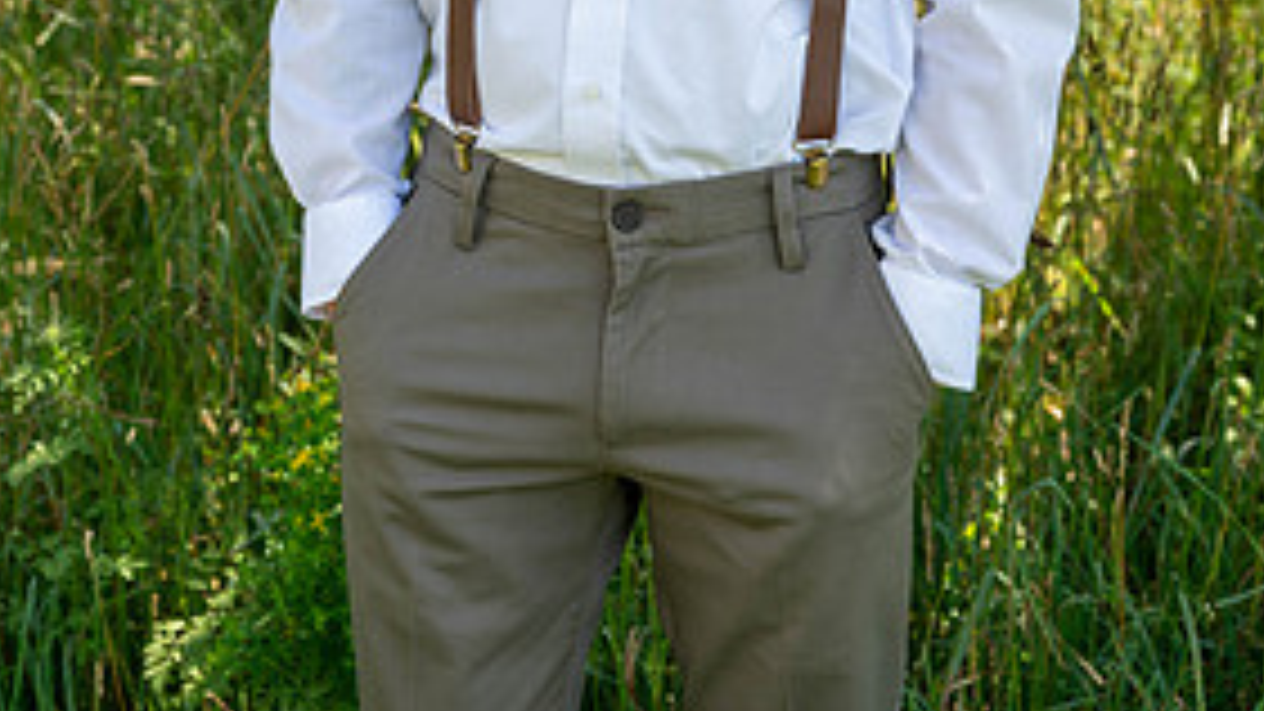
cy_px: -220
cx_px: 623
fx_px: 2413
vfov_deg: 15.9
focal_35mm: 72
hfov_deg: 29.4
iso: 200
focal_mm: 43
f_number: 4
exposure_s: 1/250
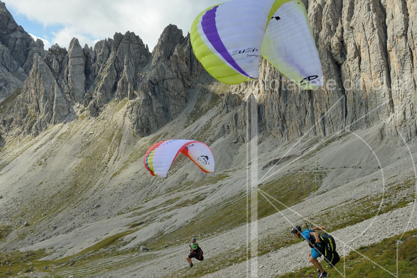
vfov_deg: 35.1
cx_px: 208
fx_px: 440
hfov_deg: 50.7
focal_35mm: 38
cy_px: 139
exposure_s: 1/500
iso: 320
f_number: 10
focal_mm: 38
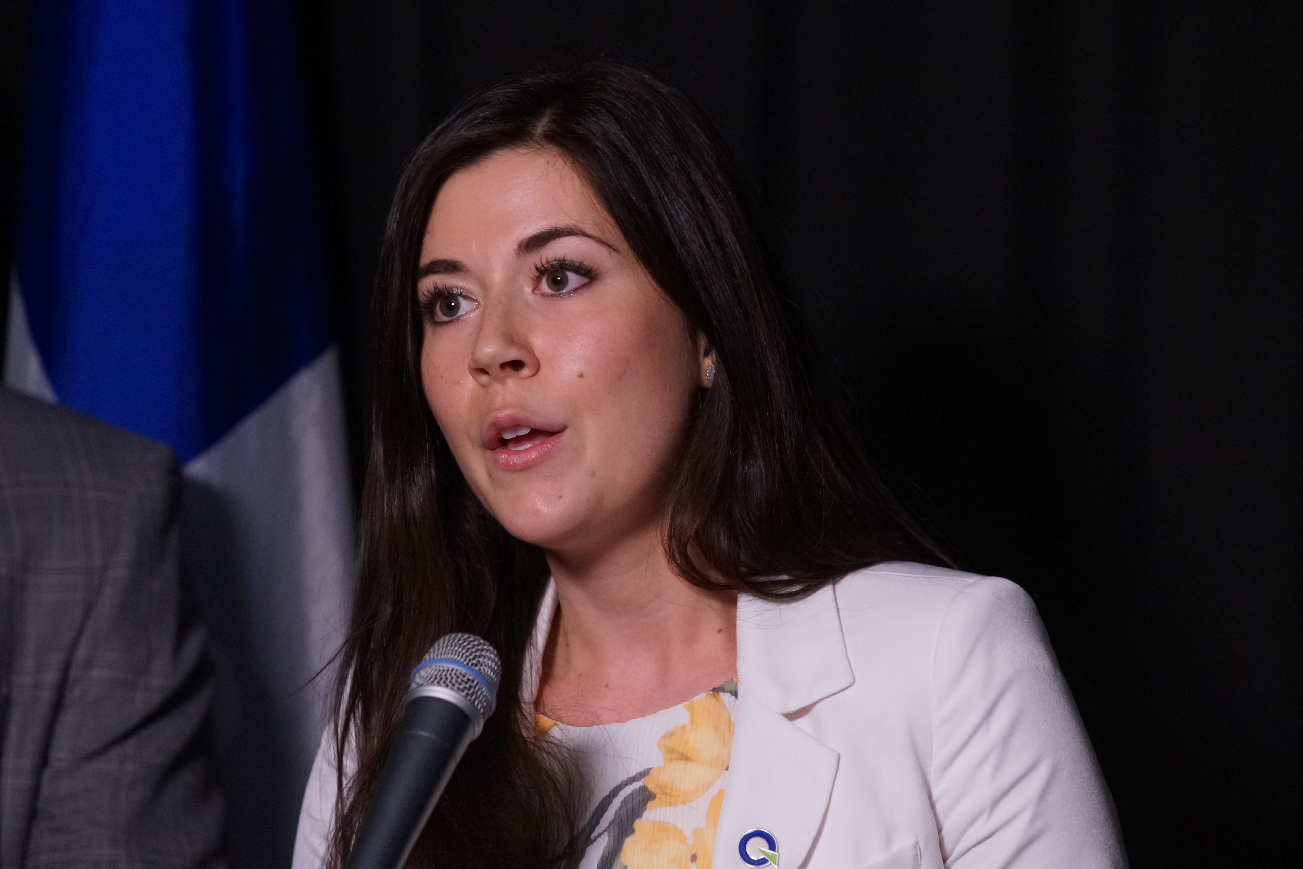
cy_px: 434
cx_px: 652
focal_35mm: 135
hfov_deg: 15.2
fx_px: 4886
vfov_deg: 10.2
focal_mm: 135
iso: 4000
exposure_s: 1/125
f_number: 5.6
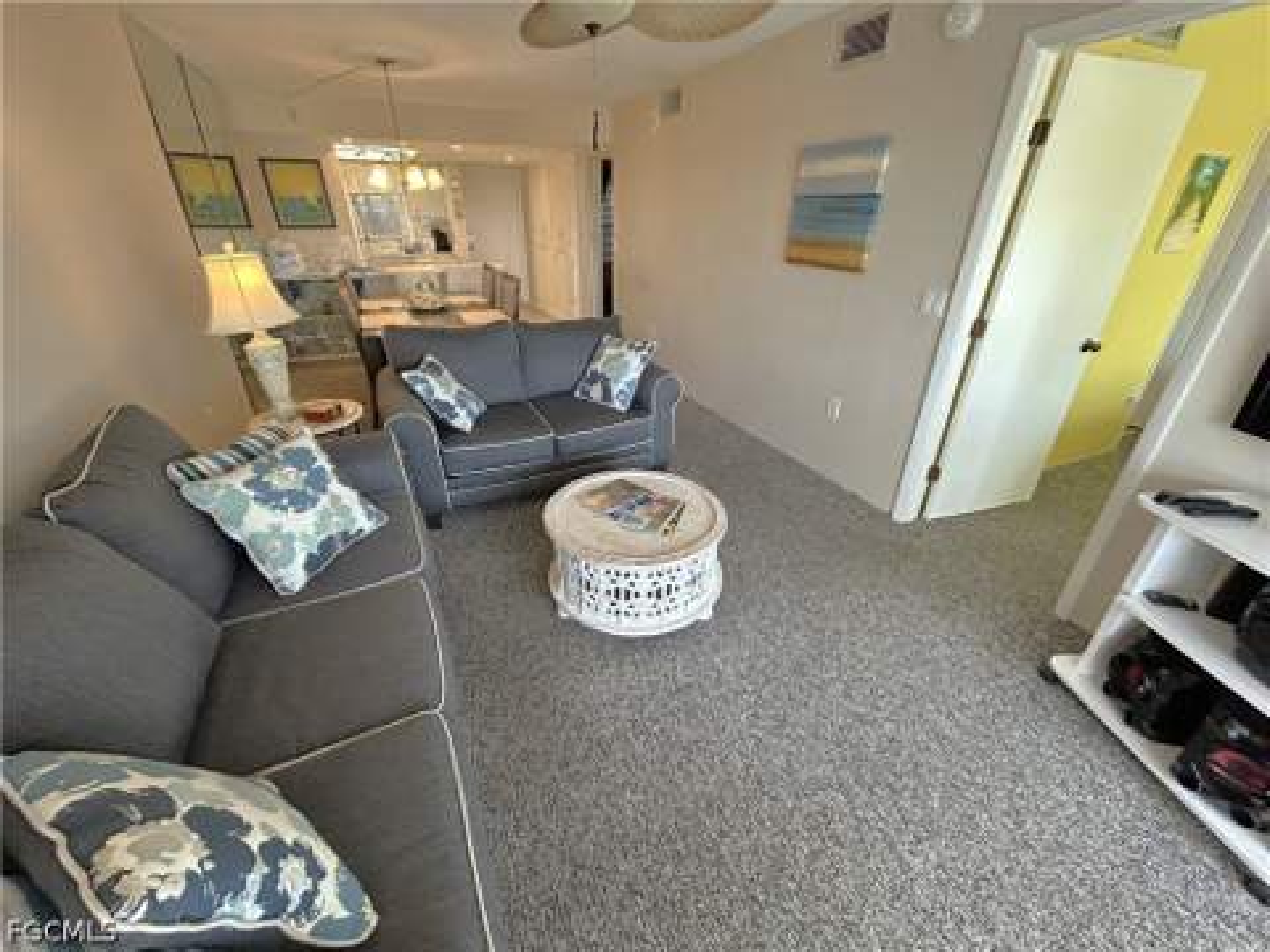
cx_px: 635
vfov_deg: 85.7
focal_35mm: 14
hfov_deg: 102.1
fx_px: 514
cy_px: 476
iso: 320
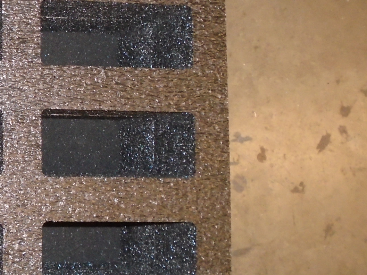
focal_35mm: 76
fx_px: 806
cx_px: -80
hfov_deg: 23.3
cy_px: 90
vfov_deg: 19.3
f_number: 3.5
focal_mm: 5.5
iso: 400
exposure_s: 1/40
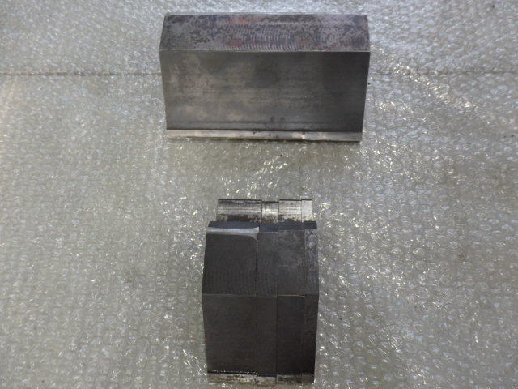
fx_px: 374
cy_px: 194
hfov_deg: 69.4
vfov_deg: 54.9
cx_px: 259
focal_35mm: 25
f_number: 3
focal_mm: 4.5
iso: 200
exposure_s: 1/30
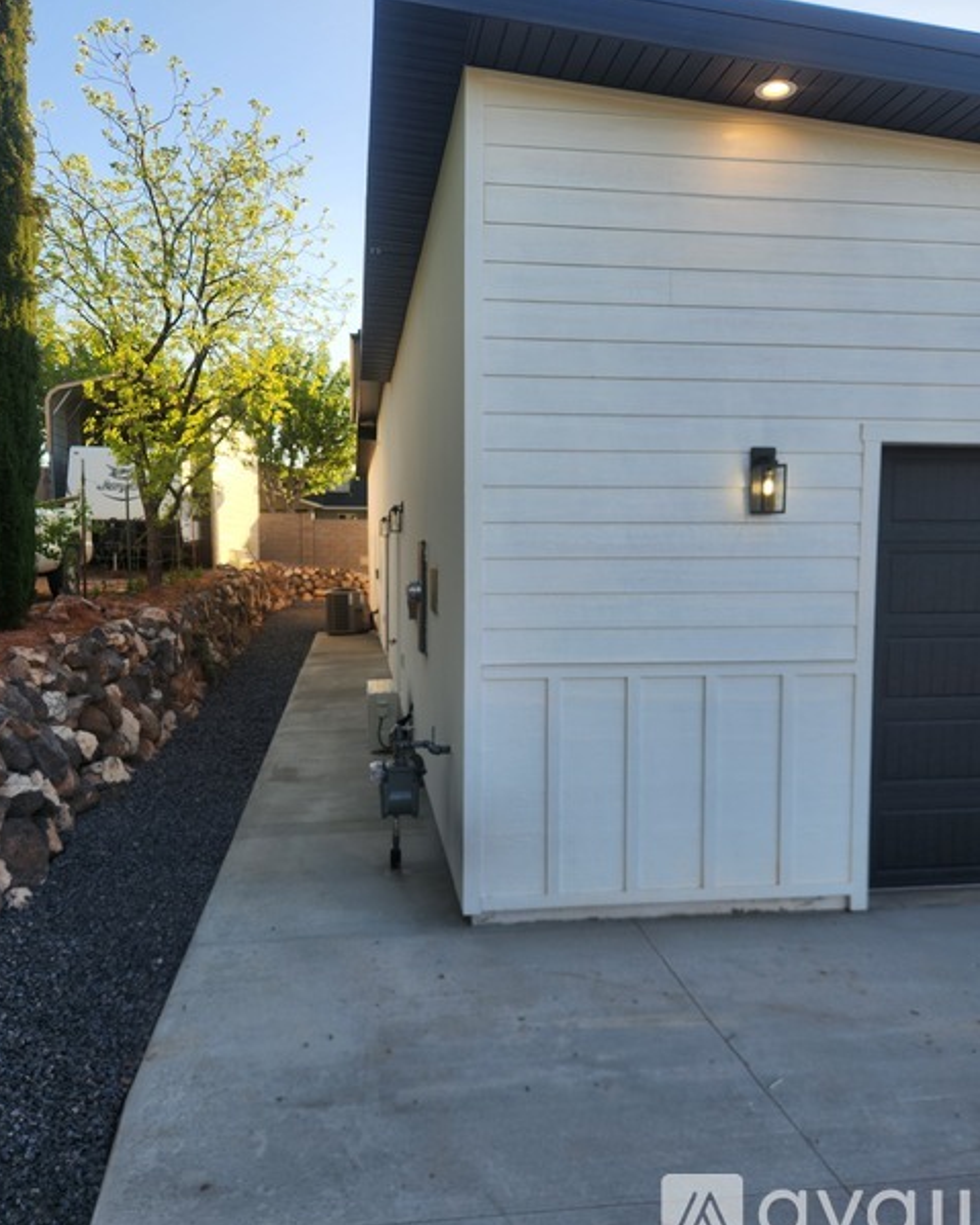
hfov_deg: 56.8
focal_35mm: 25
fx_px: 907
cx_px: 481
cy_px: 574
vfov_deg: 68.0
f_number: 1.8
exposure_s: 1/485
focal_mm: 5.4
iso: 20
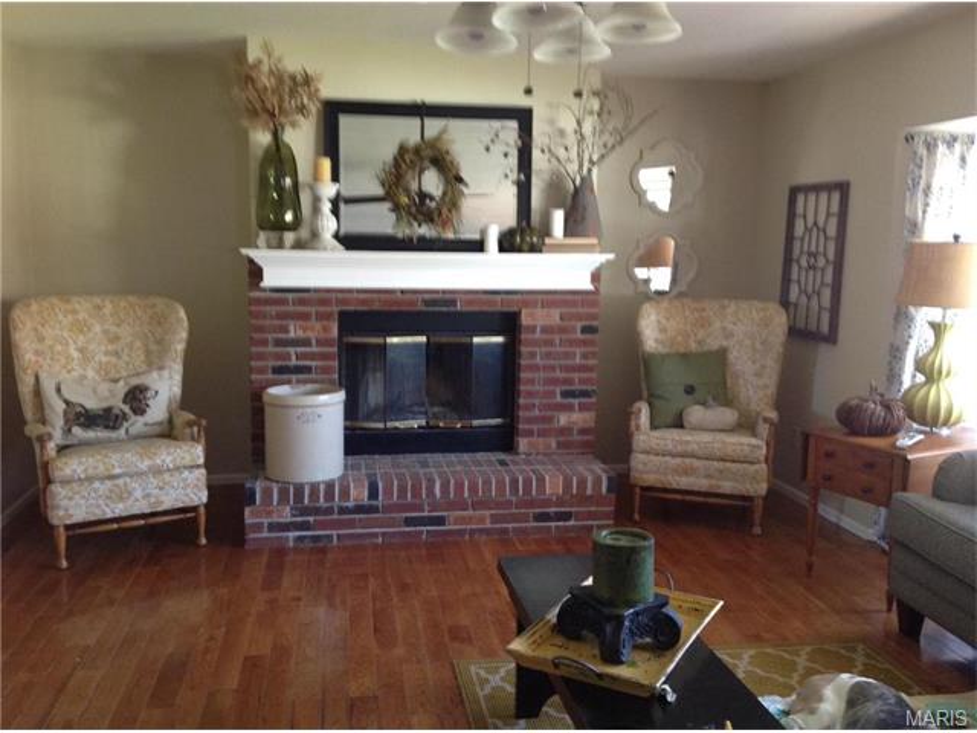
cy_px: 366
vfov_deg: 40.7
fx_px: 988
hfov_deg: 52.6
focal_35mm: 35
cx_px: 488
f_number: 2.4
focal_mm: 4.28
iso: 160
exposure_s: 1/15
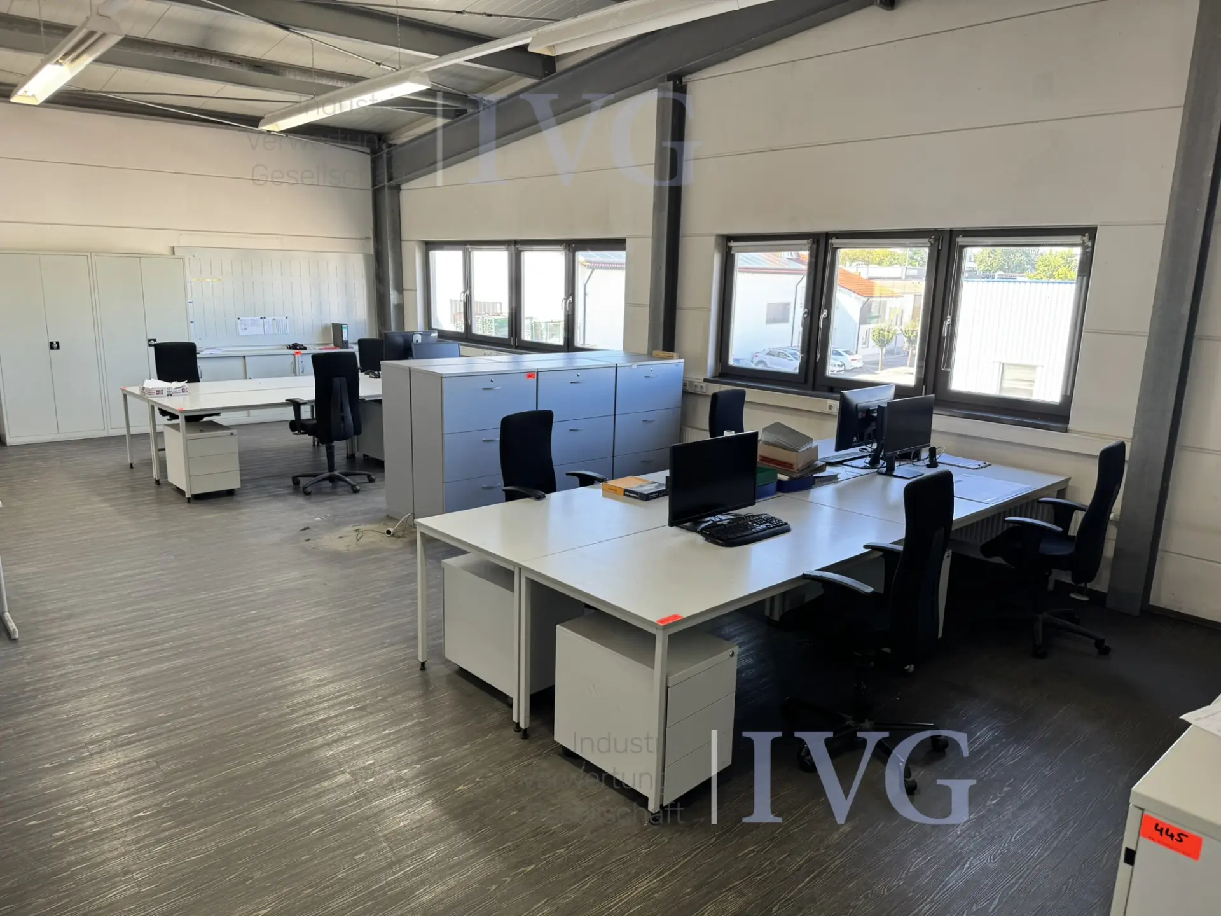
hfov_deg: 71.6
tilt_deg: -12.1
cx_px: 610
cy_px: 458
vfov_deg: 56.8
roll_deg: -1.7
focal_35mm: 24
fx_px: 847
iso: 80
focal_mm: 6.76
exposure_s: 1/100
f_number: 1.78
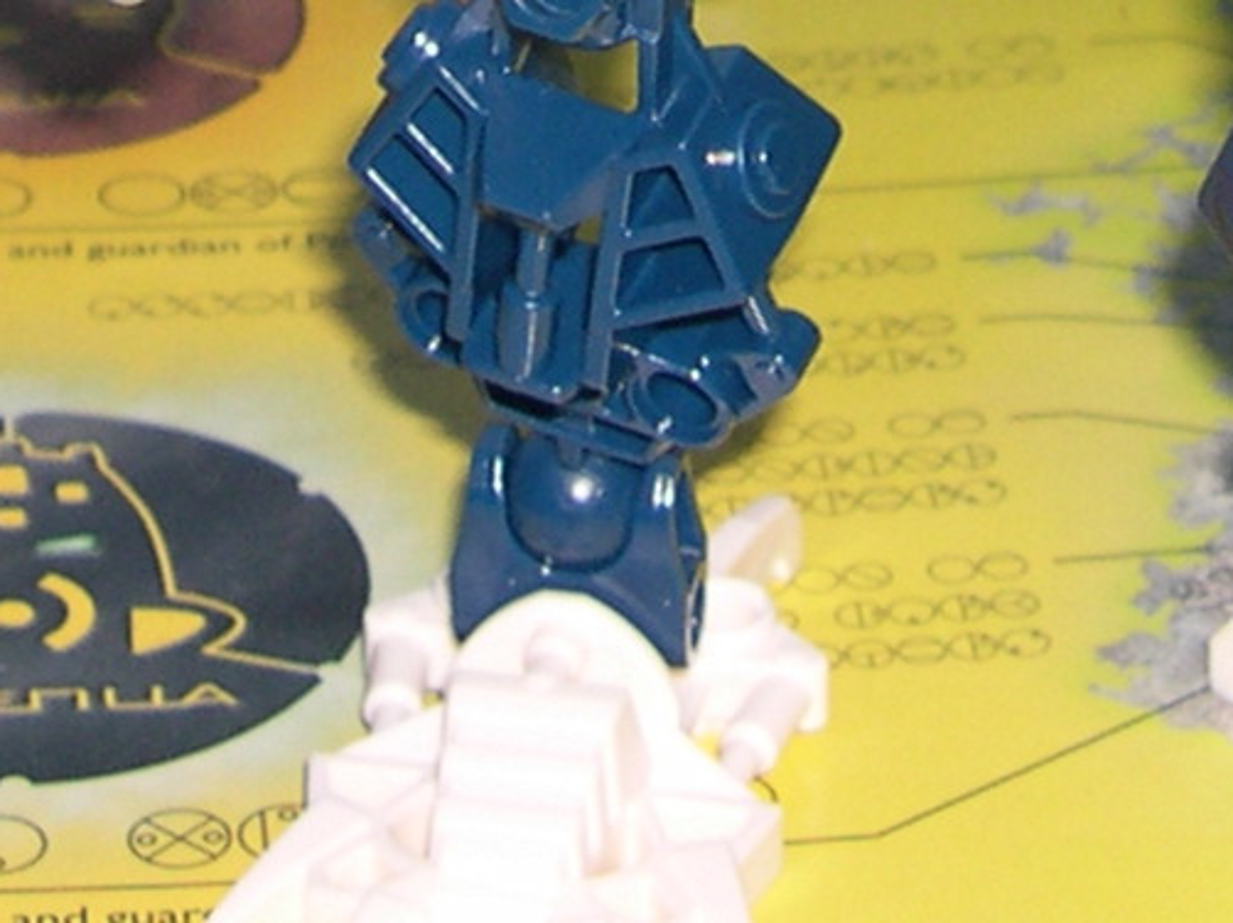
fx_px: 6124
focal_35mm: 172
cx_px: 695
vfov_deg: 8.2
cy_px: -874
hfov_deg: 11.5
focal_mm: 8
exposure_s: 1/60
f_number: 2.8
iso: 100
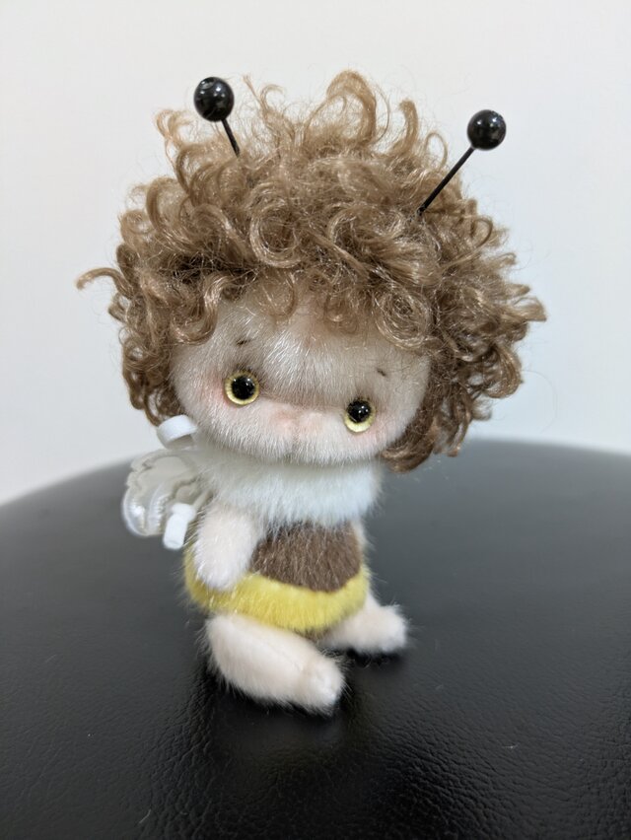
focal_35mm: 25
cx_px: 316
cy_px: 420
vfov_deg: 69.4
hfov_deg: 54.9
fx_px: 607
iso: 265
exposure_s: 1/30
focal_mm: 5.43
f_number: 1.89
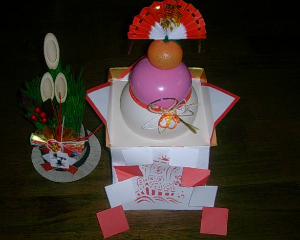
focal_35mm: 48
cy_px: 118
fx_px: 426
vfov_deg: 31.5
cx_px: 155
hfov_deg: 38.8
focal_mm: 6.7
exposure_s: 1/64
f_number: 2.9
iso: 70
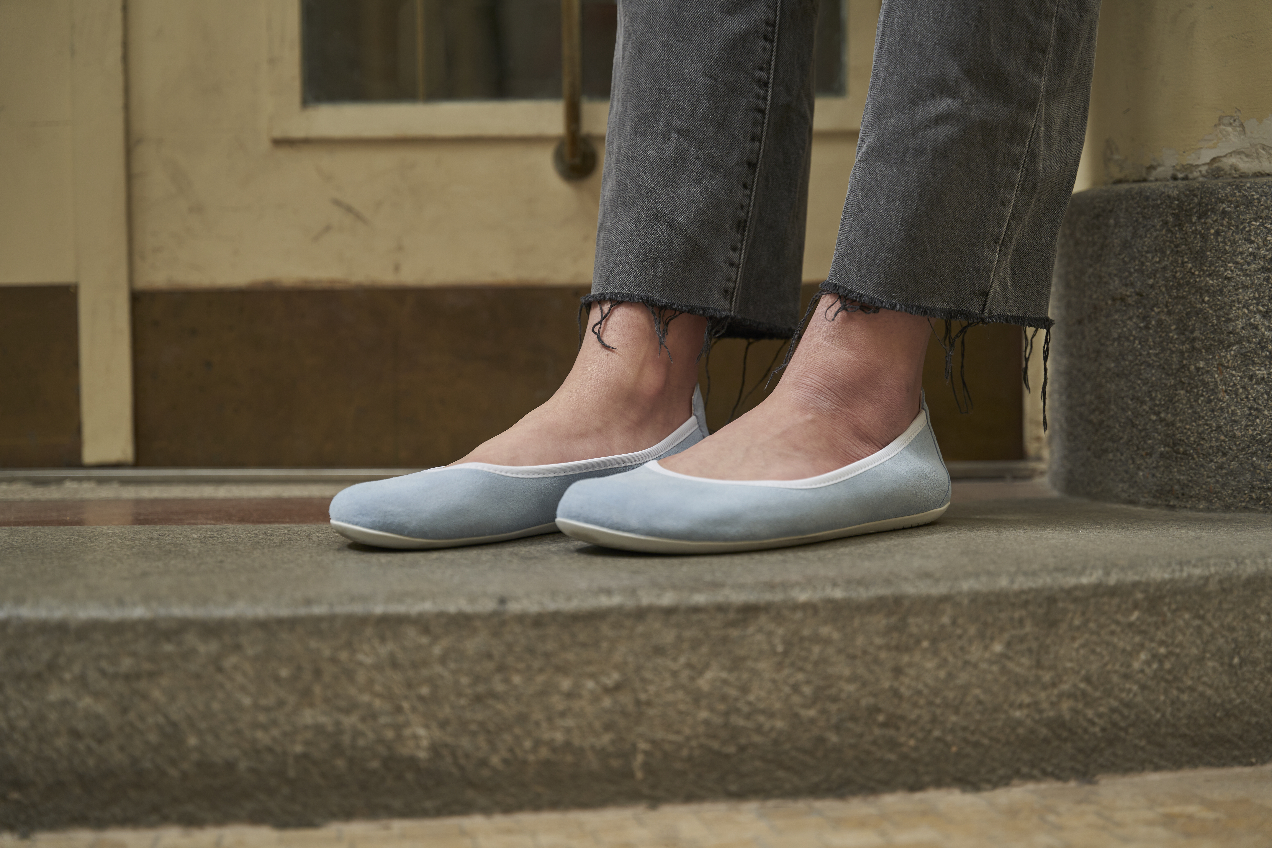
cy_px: 424
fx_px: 1961
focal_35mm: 56
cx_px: 636
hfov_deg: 35.9
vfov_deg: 24.4
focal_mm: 55.5
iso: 250
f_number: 2.8
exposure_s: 1/500
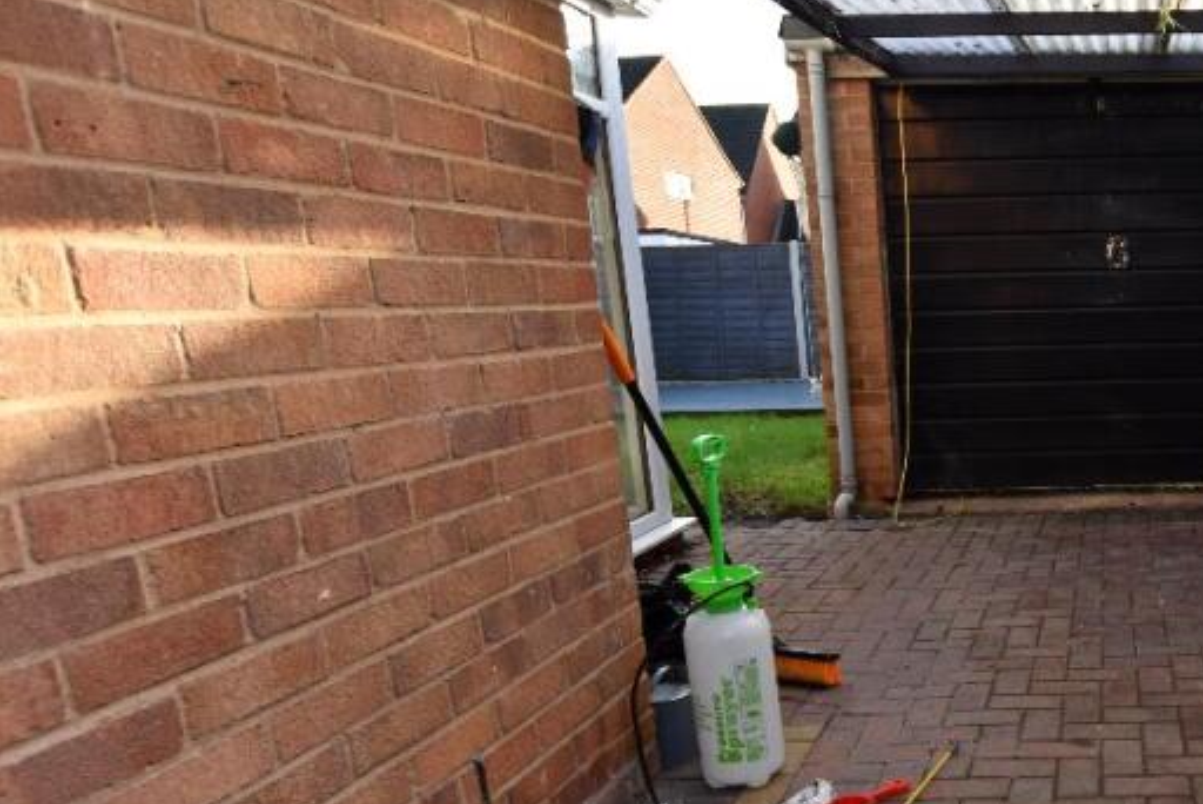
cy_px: 565
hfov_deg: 52.8
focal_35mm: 30
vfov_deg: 42.8
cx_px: 1123
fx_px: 1003
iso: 180
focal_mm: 10
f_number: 5
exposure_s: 1/200
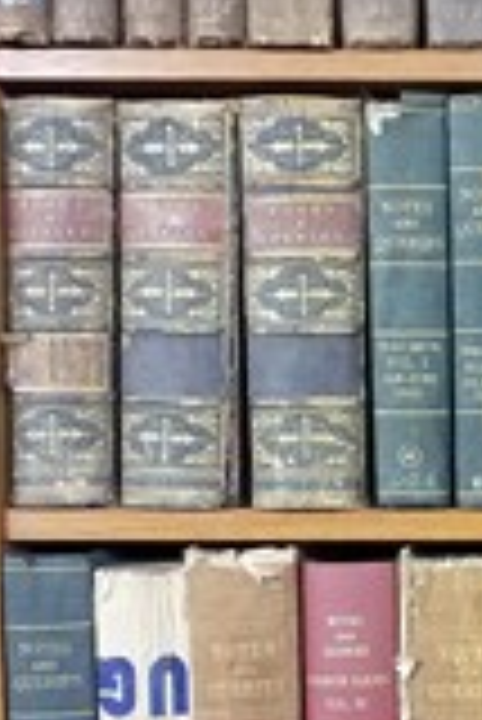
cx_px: 649
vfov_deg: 28.6
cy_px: 482
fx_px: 1403
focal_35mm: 70
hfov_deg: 18.0
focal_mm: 3.6
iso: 320
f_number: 1.9
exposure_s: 1/17
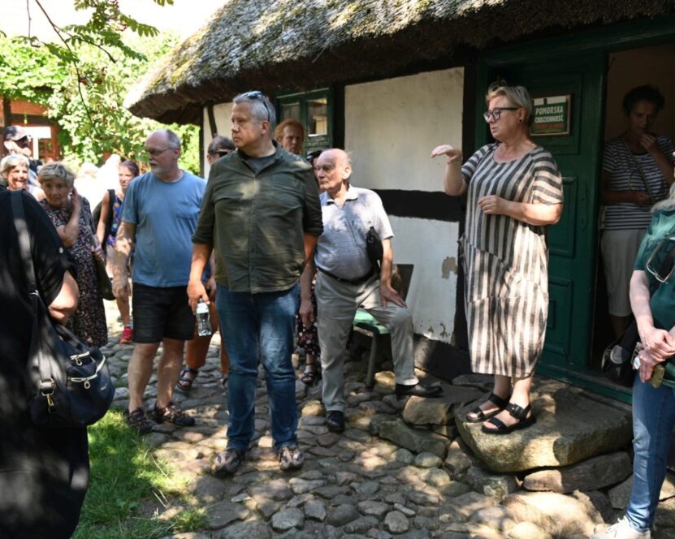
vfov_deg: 40.1
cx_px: 365
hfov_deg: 49.1
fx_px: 739
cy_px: 270
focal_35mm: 37
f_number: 5.6
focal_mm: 32
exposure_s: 1/125
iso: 500
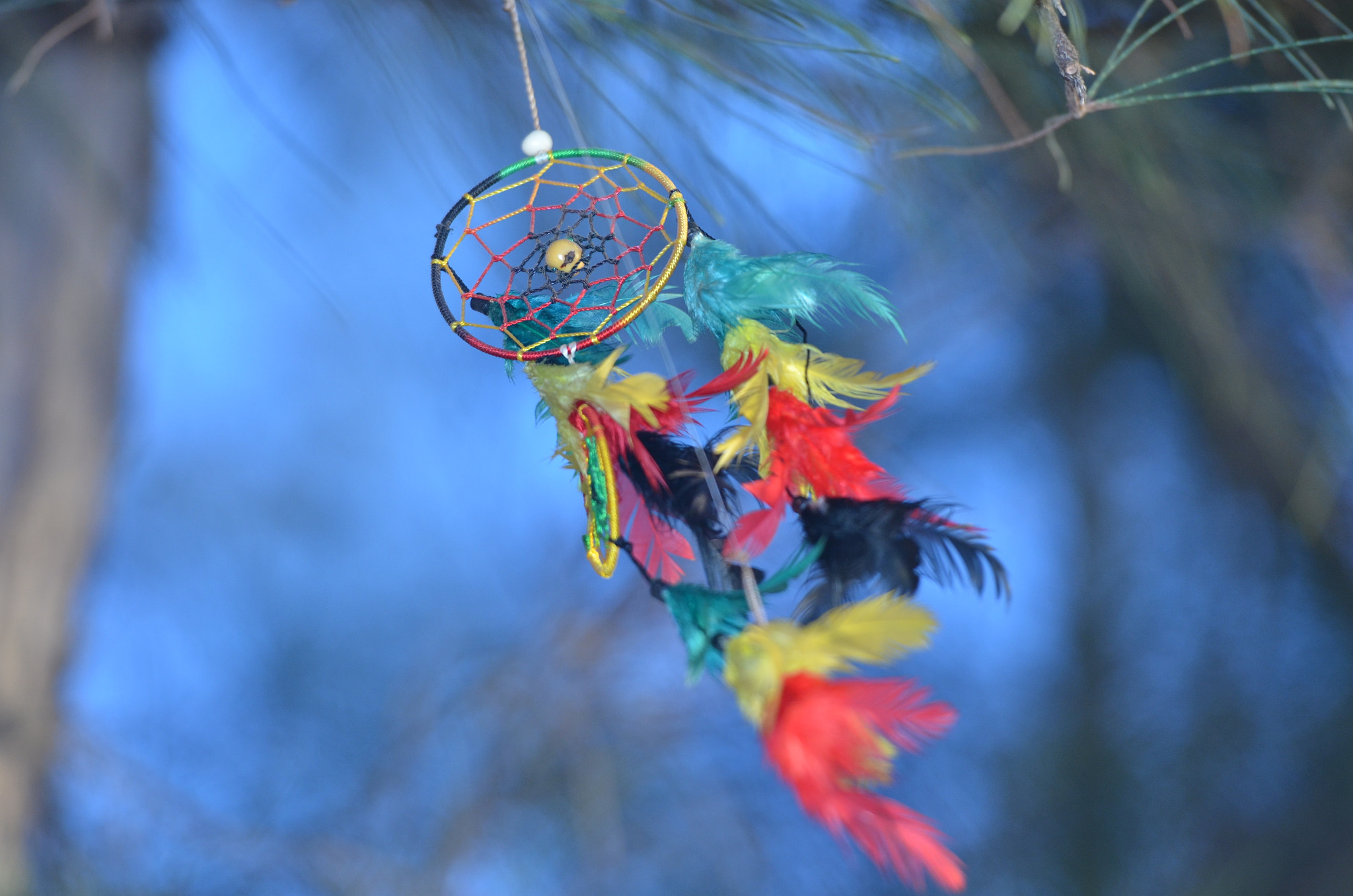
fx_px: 11250
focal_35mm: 300
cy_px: 448
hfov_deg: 6.9
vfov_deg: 4.6
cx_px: 676
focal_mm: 200
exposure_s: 1/250
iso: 400
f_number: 2.8
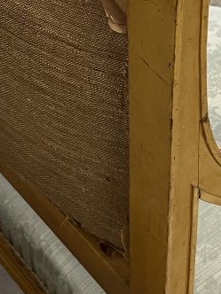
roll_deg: -5.6
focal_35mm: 94
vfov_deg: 20.5
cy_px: 45
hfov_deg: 15.7
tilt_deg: -33.9
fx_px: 800
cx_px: 104
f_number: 1.6
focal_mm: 5.1
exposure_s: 1/50
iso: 80
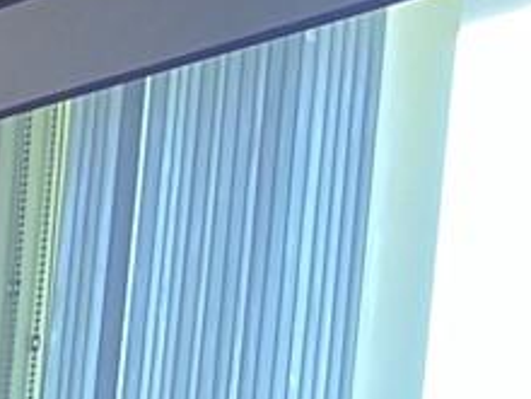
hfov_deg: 8.1
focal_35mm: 182
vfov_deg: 7.2
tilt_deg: -8.0
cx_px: -1378
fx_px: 2792
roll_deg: -2.0
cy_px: 1231
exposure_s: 1/60
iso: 100
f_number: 1.6
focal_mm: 5.1
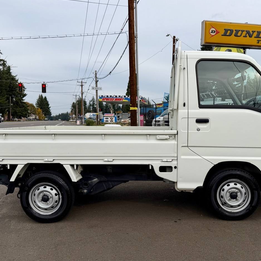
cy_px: 130
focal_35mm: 29
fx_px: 247
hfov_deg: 55.4
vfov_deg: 55.6
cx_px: 151
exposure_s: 1/3584
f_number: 1.78
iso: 80
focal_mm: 6.76
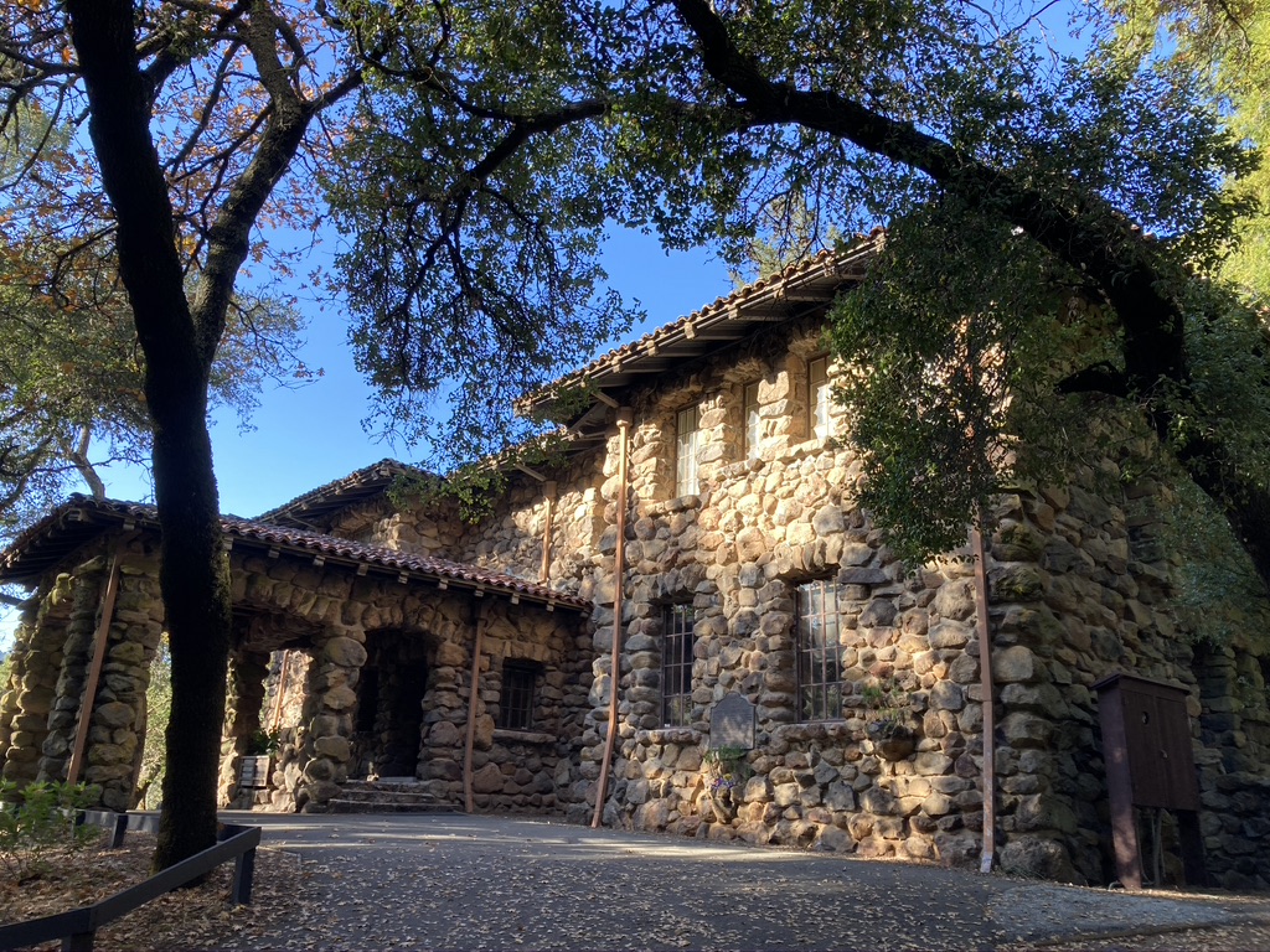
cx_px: 635
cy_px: 476
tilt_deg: +18.8
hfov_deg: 63.4
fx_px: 1027
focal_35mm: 28
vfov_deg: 49.7
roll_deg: -3.4
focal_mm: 3.99
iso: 20
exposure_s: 1/137
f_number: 1.8
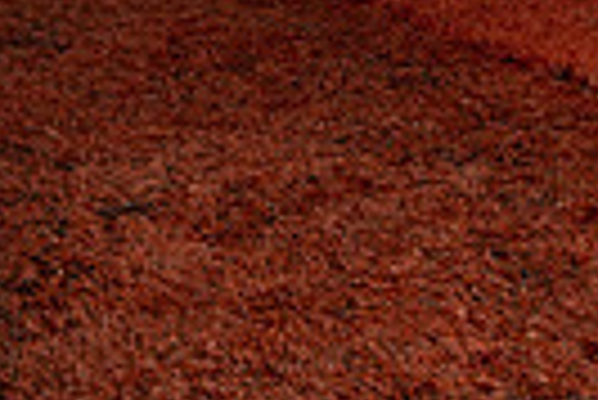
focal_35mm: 118
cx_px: 625
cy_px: -589
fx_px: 1962
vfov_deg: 10.0
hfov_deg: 16.9
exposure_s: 1/250
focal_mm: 35
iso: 125
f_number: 8
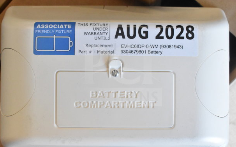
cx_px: 118
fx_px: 257
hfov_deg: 49.3
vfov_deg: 32.0
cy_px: 75
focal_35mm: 40
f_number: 9
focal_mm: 26
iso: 6400
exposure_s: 1/320
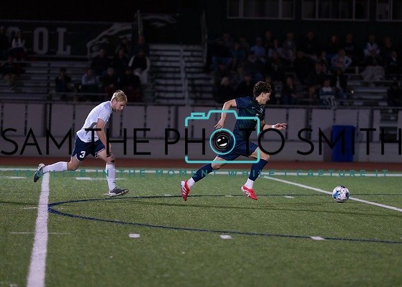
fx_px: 2508
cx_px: 201
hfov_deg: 9.2
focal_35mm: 220
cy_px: 144
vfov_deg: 6.5
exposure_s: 1/1000
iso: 2500
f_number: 2.8
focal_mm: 200
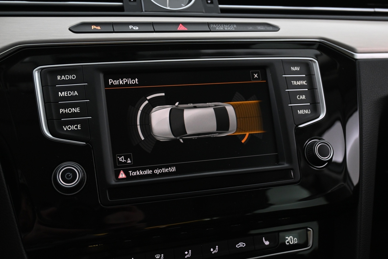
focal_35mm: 39
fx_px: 420
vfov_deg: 34.2
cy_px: 130
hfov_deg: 49.6
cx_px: 194
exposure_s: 1/40
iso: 2000
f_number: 4.5
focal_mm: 26
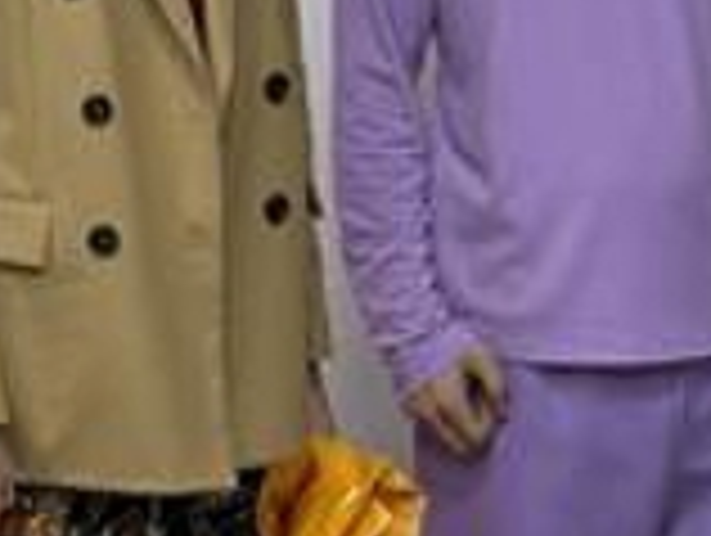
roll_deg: +1.3
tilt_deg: -2.9
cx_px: -90
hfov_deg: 9.7
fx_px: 4155
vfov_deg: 7.3
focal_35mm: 202
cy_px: -162
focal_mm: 6.76
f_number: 1.78
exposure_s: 1/50
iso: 80
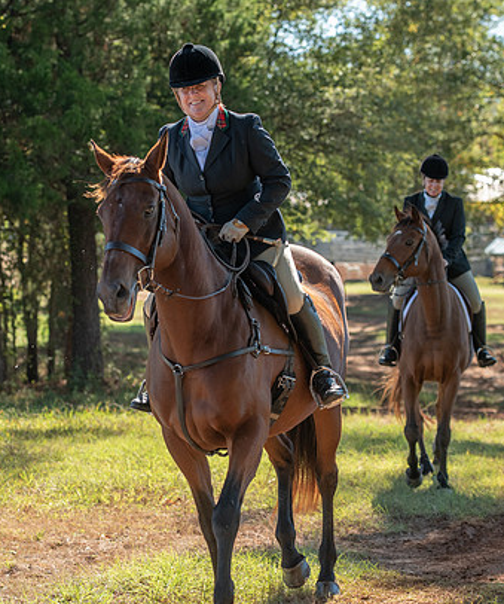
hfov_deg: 12.5
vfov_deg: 14.9
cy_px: 284
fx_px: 2308
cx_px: 234
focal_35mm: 127
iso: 280
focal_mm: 80
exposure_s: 1/320
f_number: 4
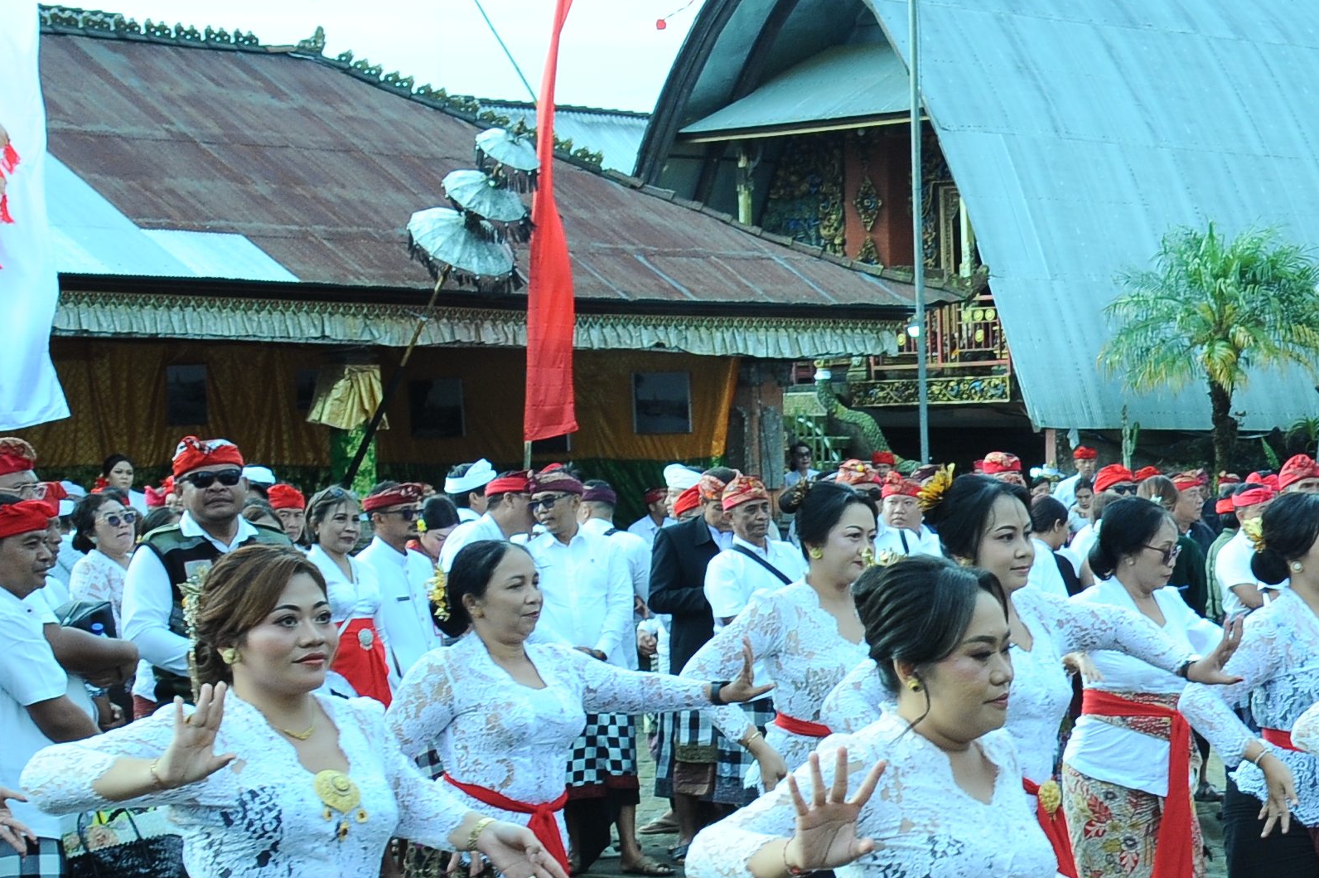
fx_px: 4503
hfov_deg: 16.1
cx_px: 1529
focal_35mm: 123
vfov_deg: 11.1
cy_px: 638
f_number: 8
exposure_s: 1/125
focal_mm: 46
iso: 720
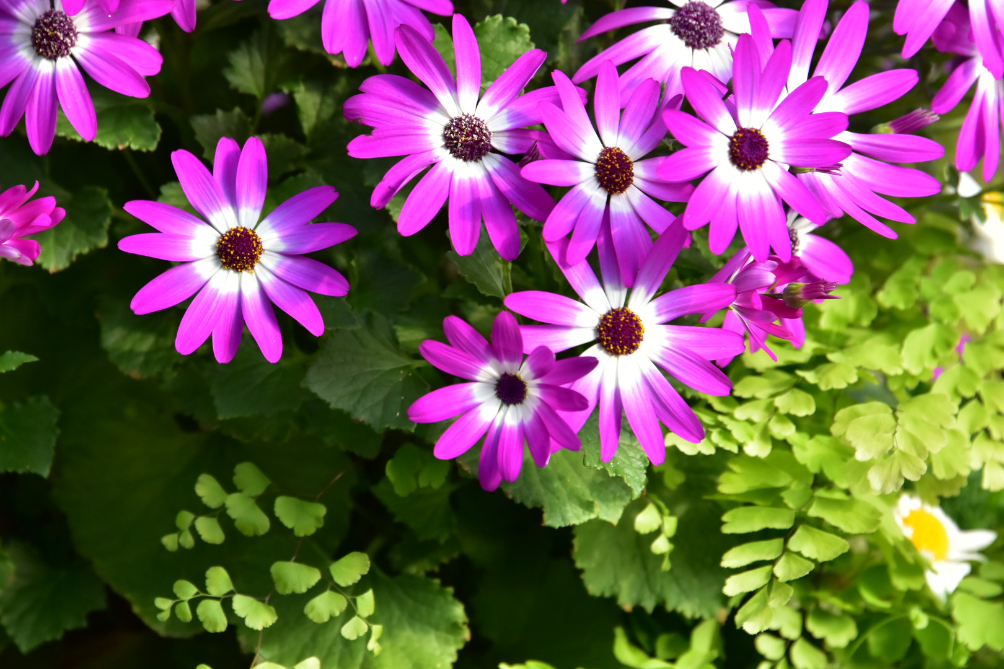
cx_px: 502
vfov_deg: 3.1
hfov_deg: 4.6
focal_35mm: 450
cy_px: 334
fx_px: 12549
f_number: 7.1
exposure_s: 1/400
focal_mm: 300
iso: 800
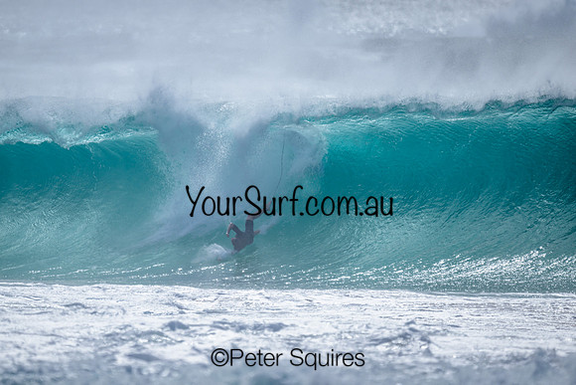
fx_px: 12802
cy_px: 192
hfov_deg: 2.6
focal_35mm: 800
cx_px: 288
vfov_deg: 1.7
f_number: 6.3
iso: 125
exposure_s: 1/2000
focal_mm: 800
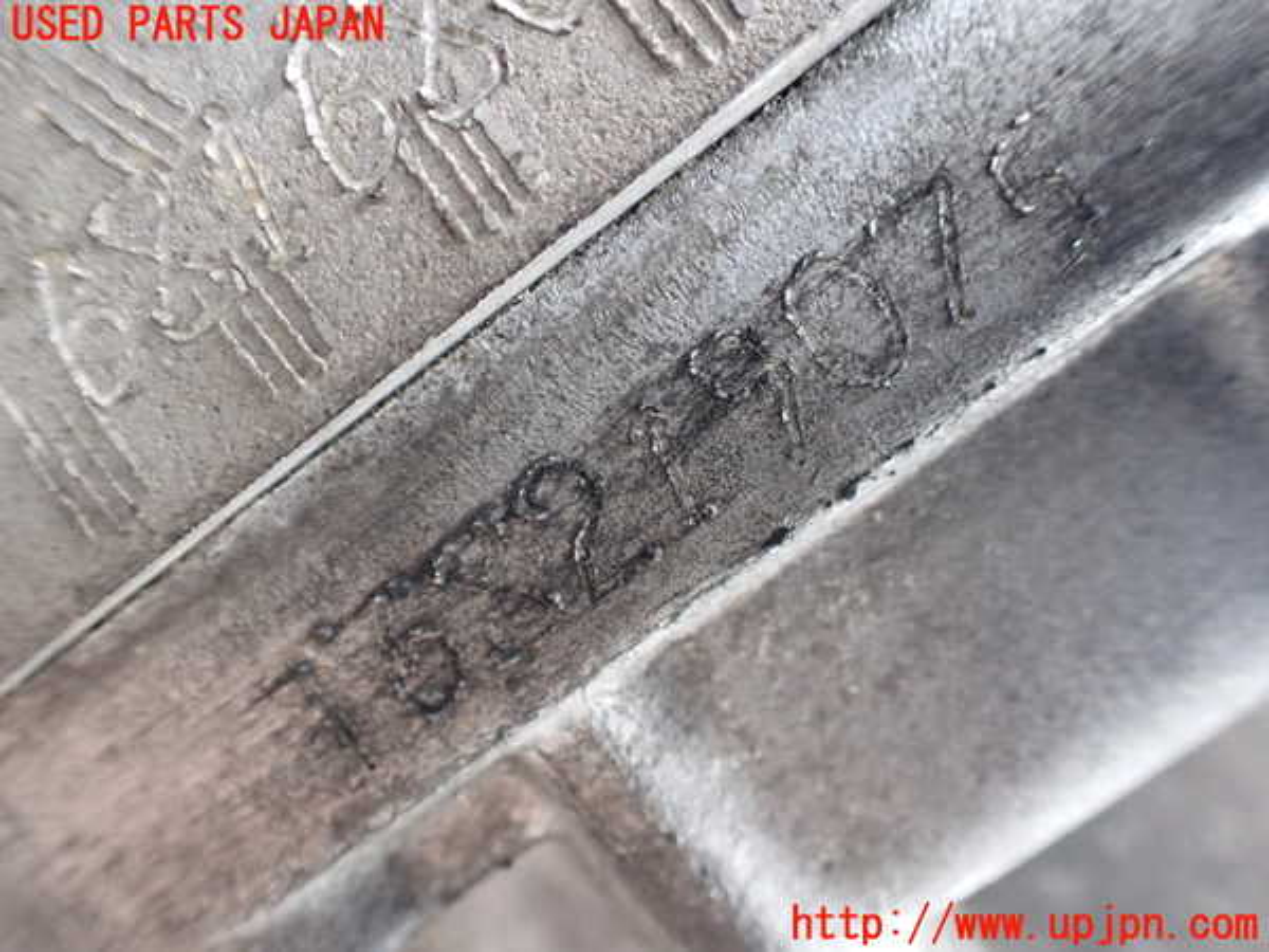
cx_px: 634
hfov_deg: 60.0
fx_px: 1100
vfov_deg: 46.8
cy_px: 476
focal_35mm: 30
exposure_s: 1/50
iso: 800
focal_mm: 5.4
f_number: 2.3
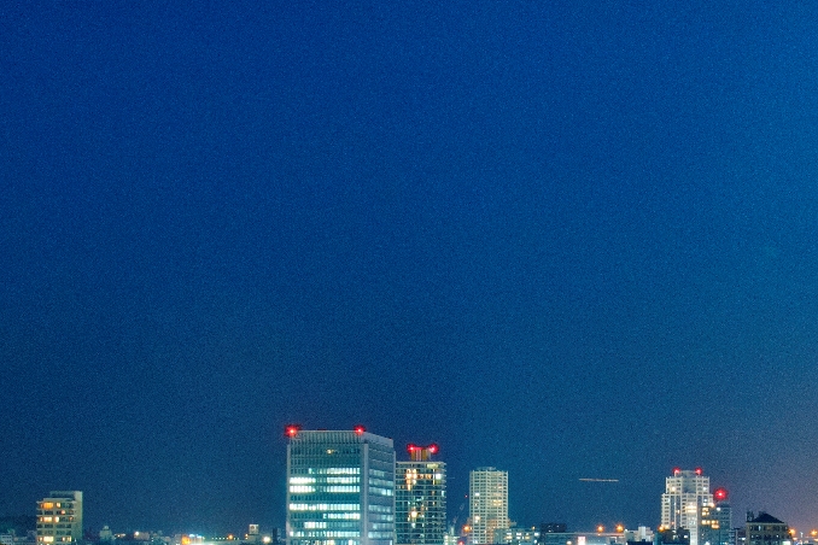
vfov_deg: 31.0
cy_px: 429
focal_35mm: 42
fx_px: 961
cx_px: 696
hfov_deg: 43.2
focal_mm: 11
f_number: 9
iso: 400
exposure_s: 8
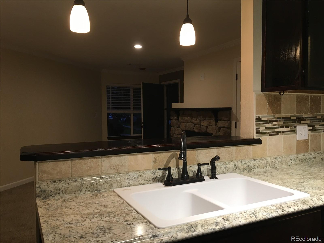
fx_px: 271
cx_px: 162
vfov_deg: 48.2
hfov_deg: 61.7
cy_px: 122
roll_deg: +0.0
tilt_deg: +0.3
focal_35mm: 29
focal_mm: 4.15
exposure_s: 1/30
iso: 80
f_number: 2.2
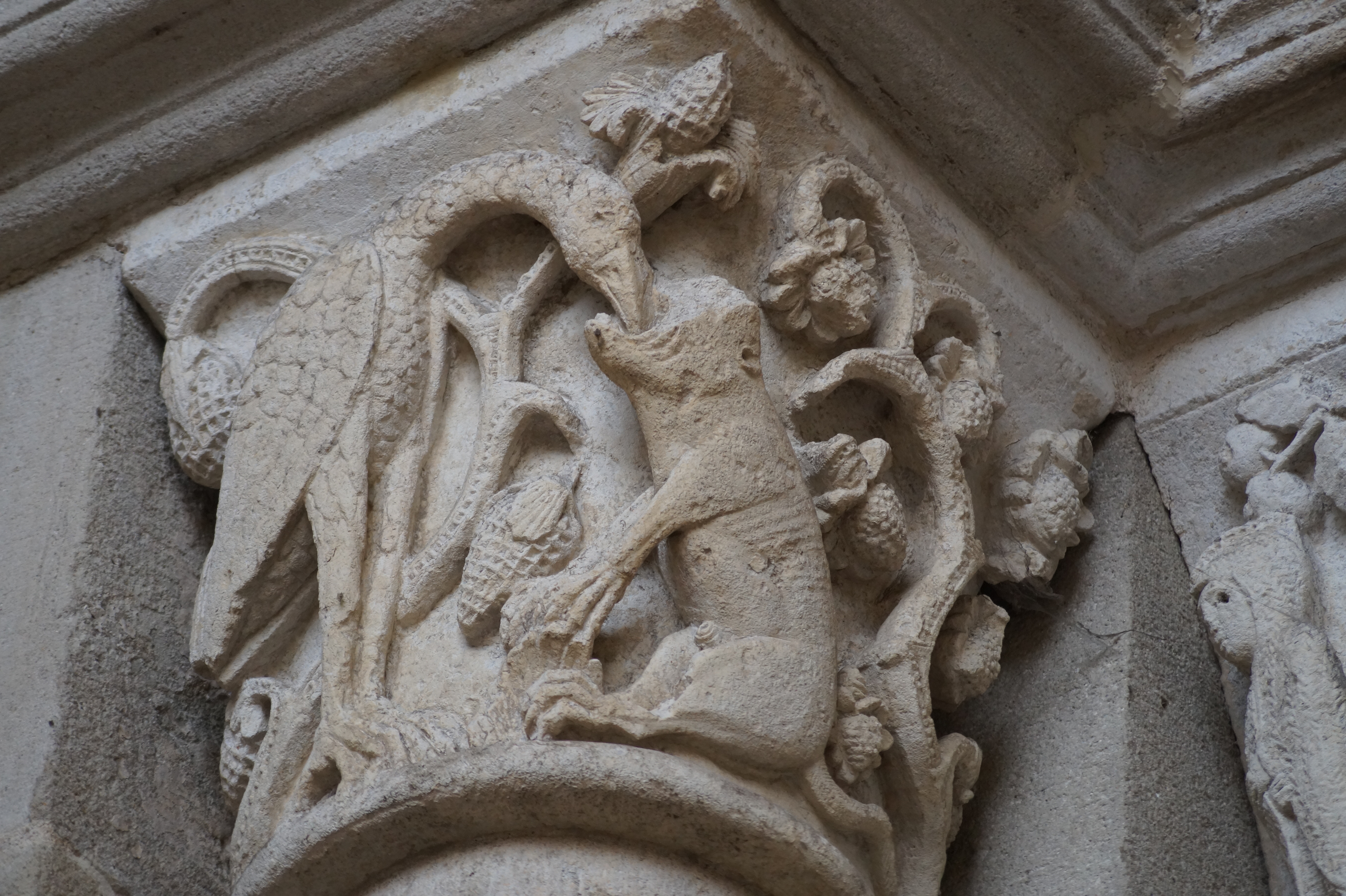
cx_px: 673
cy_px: 448
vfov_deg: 5.7
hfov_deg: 8.6
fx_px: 8969
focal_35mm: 240
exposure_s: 1/250
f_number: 5
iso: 640
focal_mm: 160
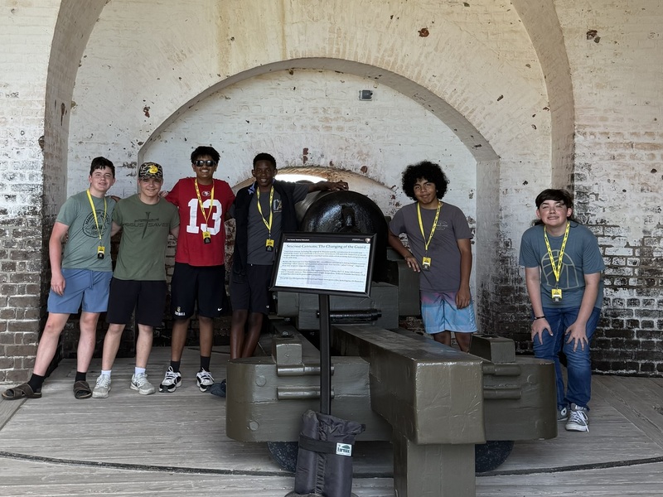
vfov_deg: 56.8
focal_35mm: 24
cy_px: 248
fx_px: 460
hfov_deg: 71.6
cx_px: 332
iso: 80
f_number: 1.78
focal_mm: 6.76
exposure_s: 1/317
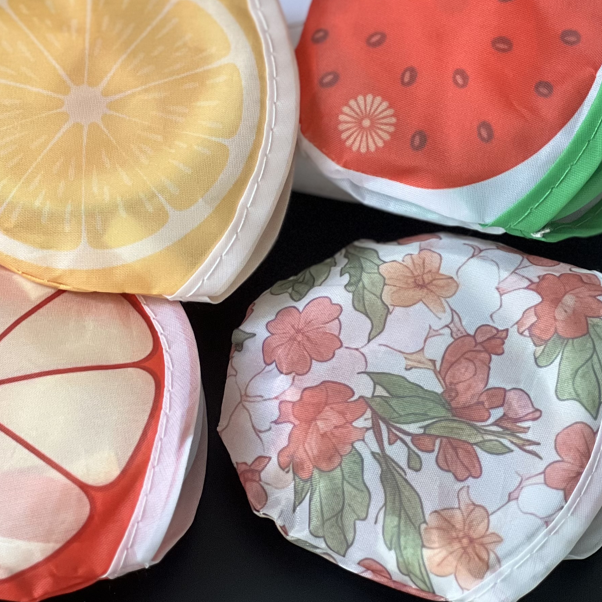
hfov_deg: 11.3
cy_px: 6
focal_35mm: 154
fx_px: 3030
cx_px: 314
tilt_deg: -53.6
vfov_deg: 11.2
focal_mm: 9
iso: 125
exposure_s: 1/100
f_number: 2.8
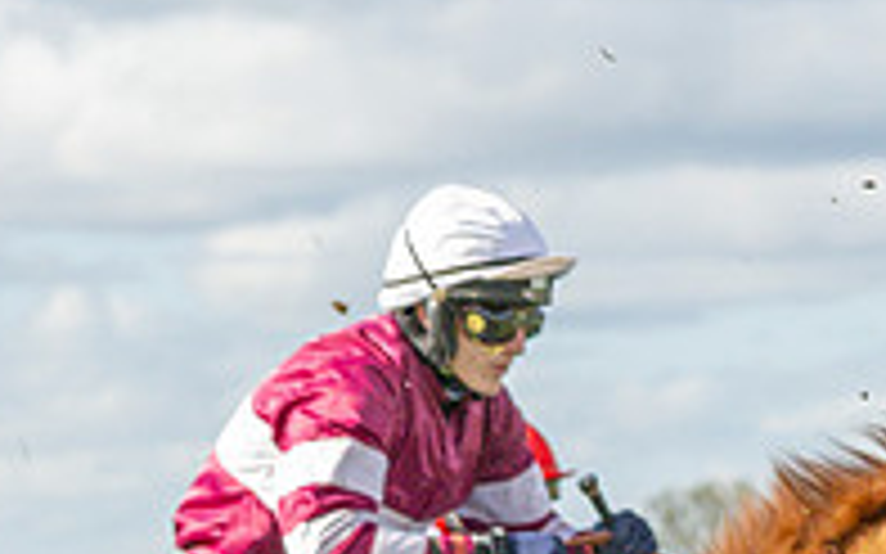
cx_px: 831
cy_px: 992
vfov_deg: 3.4
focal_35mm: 388
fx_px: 9366
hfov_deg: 5.4
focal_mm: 59
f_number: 4
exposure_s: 1/1600
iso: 400
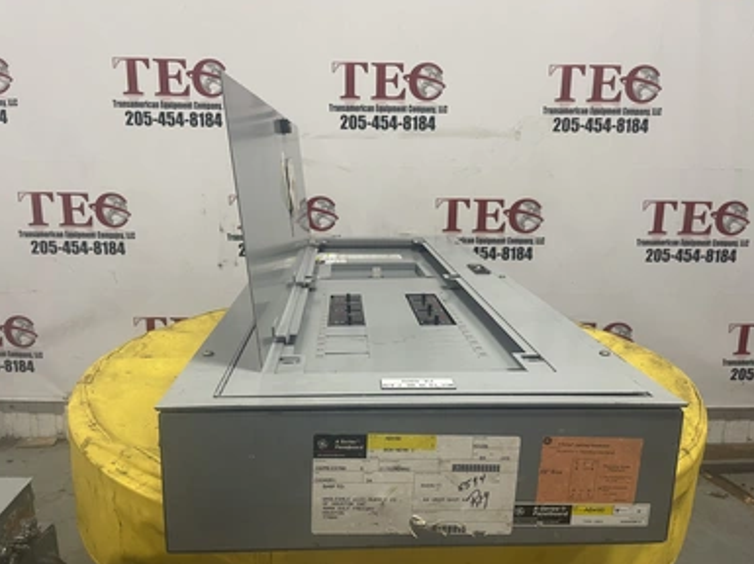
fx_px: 566
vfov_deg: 53.0
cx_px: 382
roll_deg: -0.6
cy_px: 284
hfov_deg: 67.3
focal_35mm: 26
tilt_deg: -14.1
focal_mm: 5.1
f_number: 1.6
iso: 160
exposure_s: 1/60
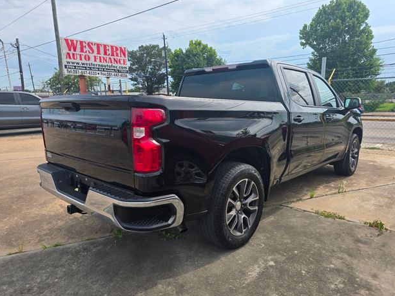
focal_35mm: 24
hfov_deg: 71.6
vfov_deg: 56.8
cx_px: 204
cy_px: 153
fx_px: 274
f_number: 1.7
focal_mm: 6.3
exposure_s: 1/383
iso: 12
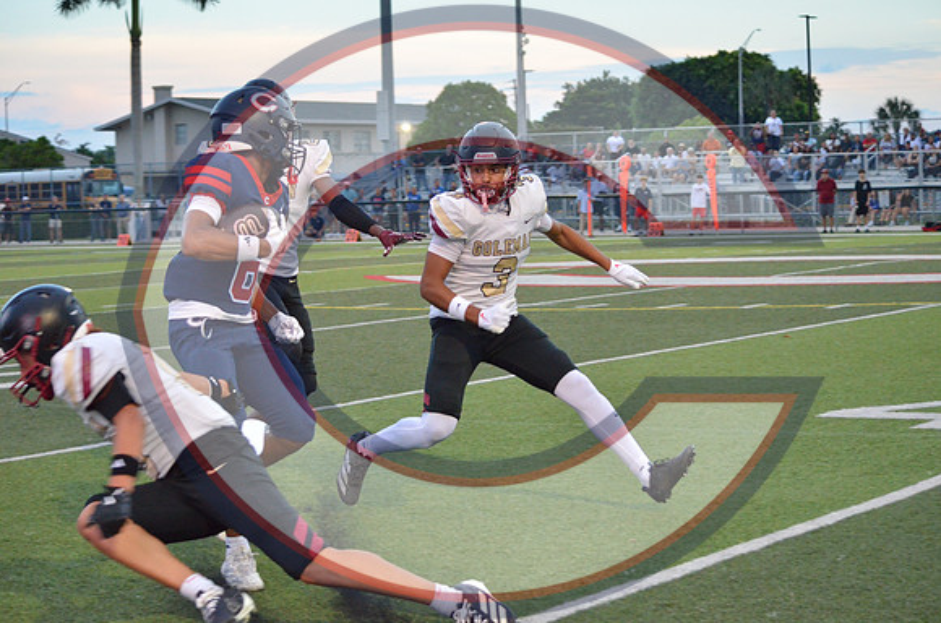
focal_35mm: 87
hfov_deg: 23.4
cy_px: 312
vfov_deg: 15.6
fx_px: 2269
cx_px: 470
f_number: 4.5
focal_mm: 58
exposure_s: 1/500
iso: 2500
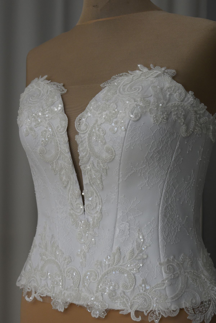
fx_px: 472
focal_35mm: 52
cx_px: 108
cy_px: 162
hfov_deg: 25.8
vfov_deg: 37.9
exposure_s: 1/125
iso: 400
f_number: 5.6
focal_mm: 35
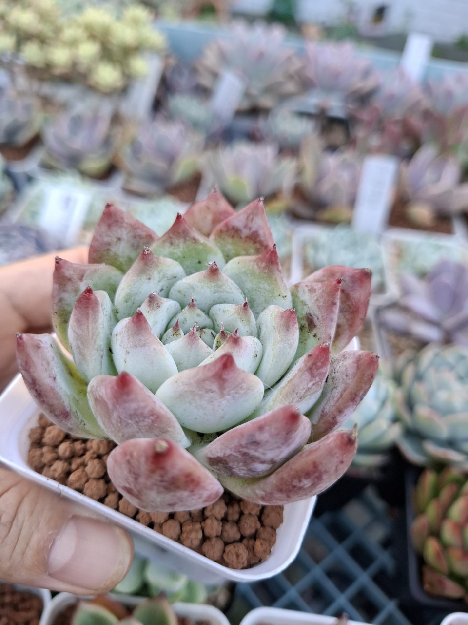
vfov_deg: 73.9
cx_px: 234
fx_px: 415
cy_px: 312
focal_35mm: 23
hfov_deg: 58.9
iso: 100
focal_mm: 5.54
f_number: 1.8
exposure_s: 1/100
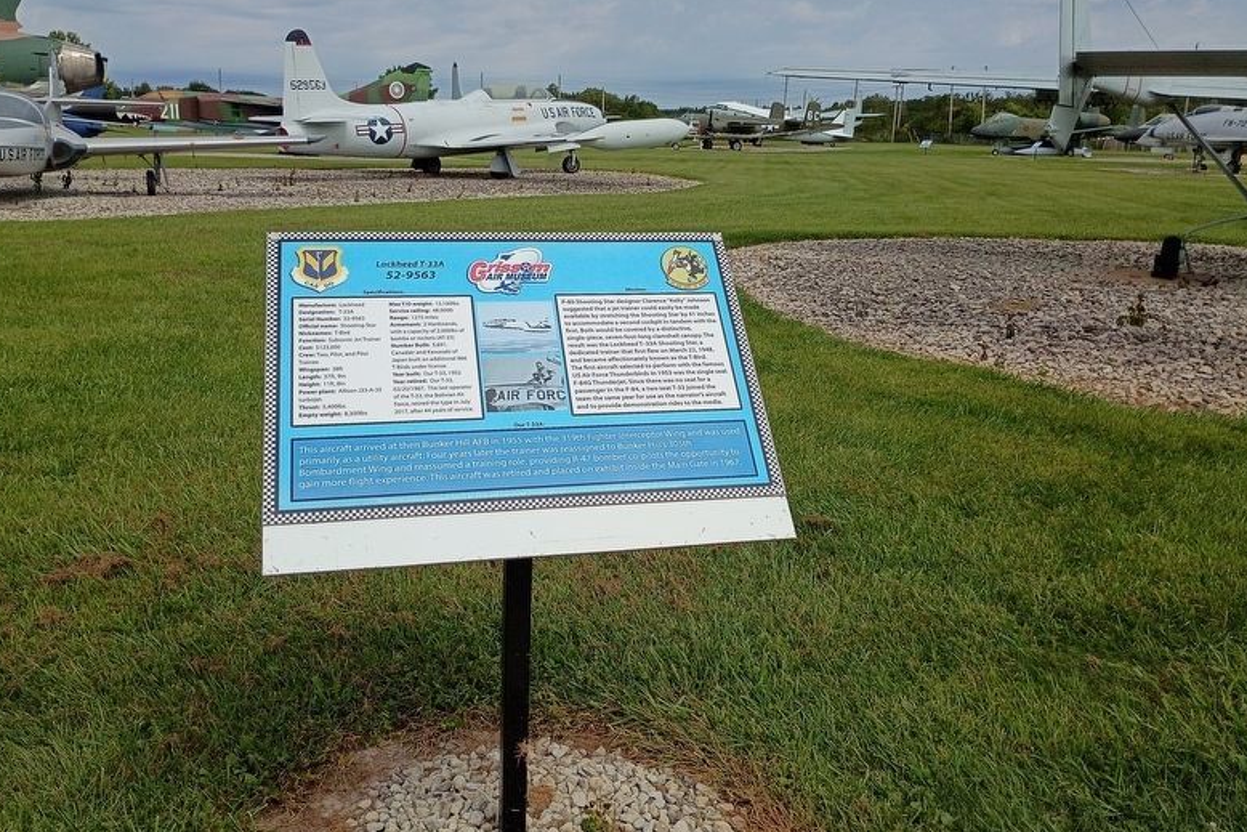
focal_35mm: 31
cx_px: 620
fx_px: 1074
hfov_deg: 60.3
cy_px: 367
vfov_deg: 42.3
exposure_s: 1/1992
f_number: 1.8
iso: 101
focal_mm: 4.27
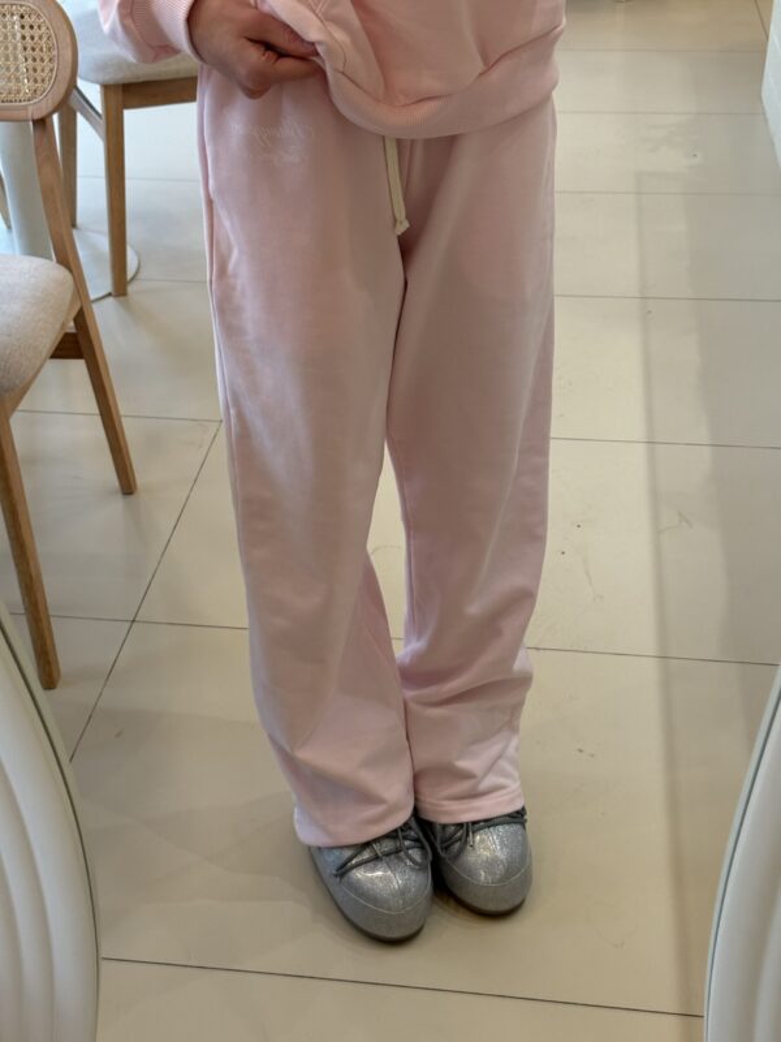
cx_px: 390
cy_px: 521
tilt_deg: -45.8
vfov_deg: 39.7
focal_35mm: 48
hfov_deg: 30.3
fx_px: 1444
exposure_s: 1/100
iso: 100
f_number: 1.78
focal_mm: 6.76
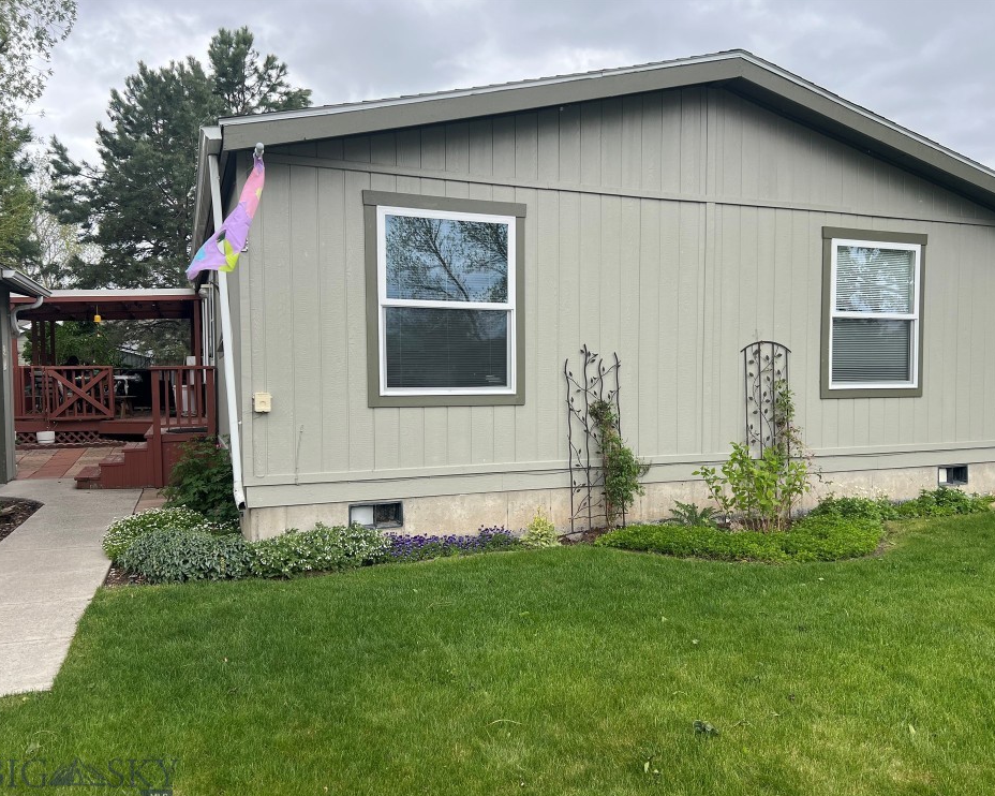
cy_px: 408
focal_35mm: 28
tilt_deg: -3.9
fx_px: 824
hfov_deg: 62.2
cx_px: 520
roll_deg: +0.3
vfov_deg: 51.5
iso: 50
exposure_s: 1/1159
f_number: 1.5
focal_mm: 5.7
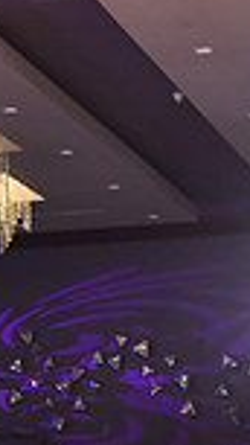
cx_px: 147
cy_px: 753
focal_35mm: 159
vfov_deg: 12.5
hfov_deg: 7.6
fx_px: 1875
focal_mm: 40
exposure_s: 1/200
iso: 2000
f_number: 4.5
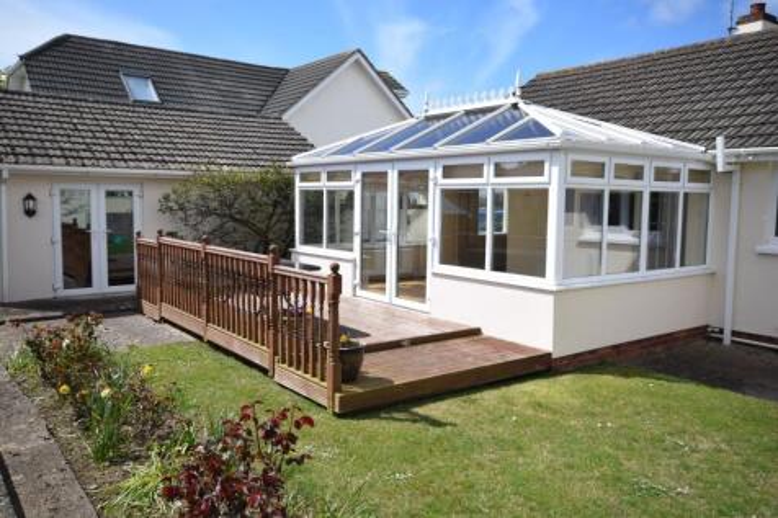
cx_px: 389
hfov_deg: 61.9
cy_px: 259
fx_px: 648
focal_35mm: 30
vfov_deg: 43.6
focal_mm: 20
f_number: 10
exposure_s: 1/400
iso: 200
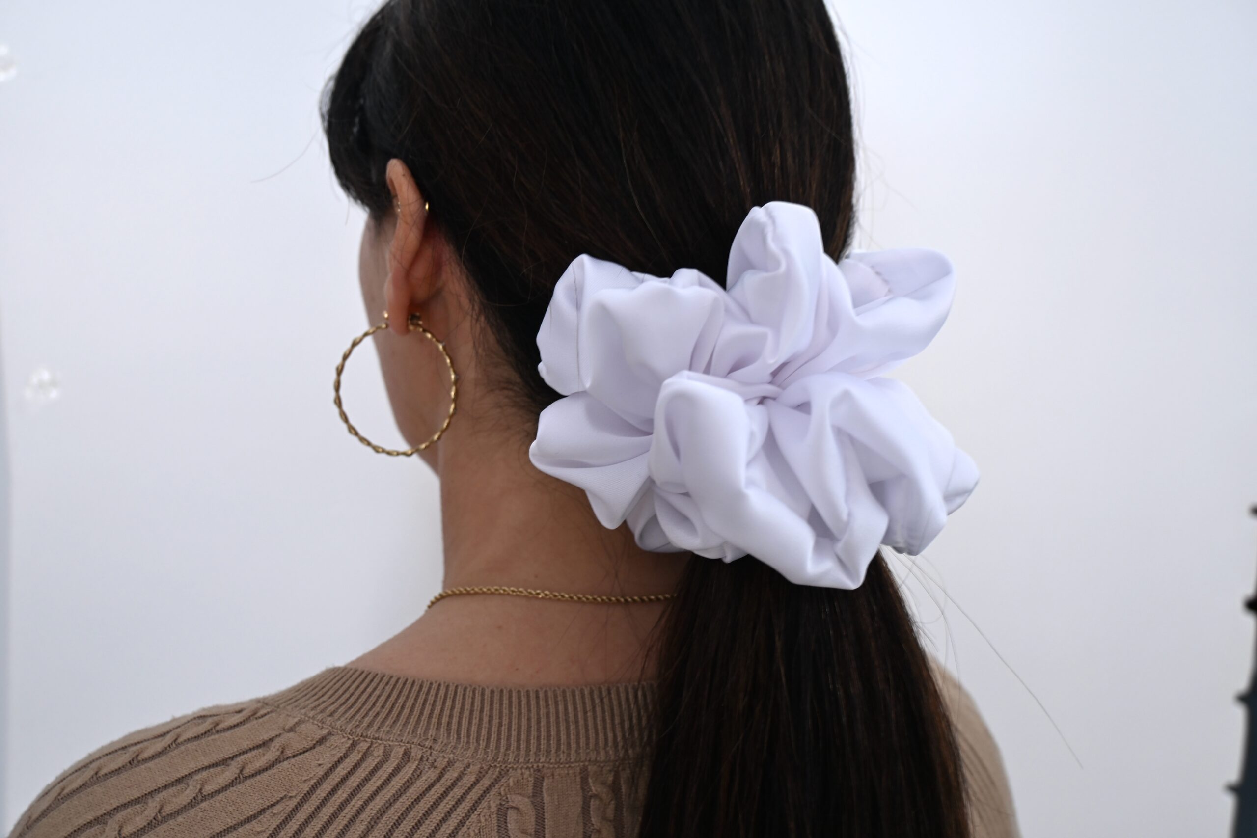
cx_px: 628
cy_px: 419
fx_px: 1152
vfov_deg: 40.0
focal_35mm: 33
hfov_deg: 57.2
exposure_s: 1/10
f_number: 4
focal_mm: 22
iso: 200
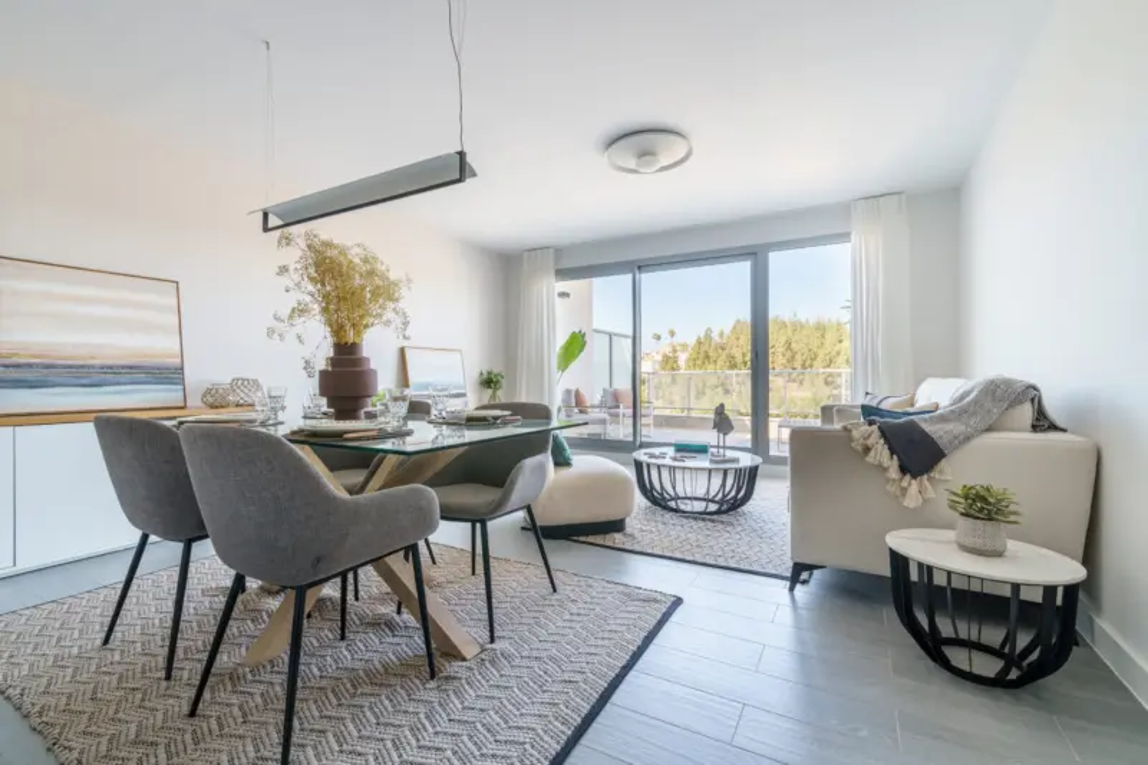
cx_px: 574
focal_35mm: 15
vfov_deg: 77.3
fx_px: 478
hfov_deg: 100.4
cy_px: 382
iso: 250
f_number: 9
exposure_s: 1/640
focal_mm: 15
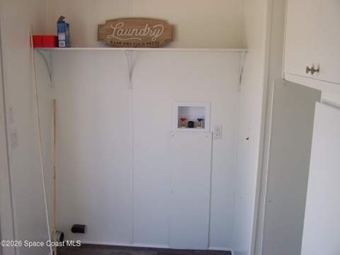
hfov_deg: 49.0
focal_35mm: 38
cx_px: 170
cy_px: 128
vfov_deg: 37.7
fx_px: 373
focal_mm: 6.3
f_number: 2.8
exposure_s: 1/180
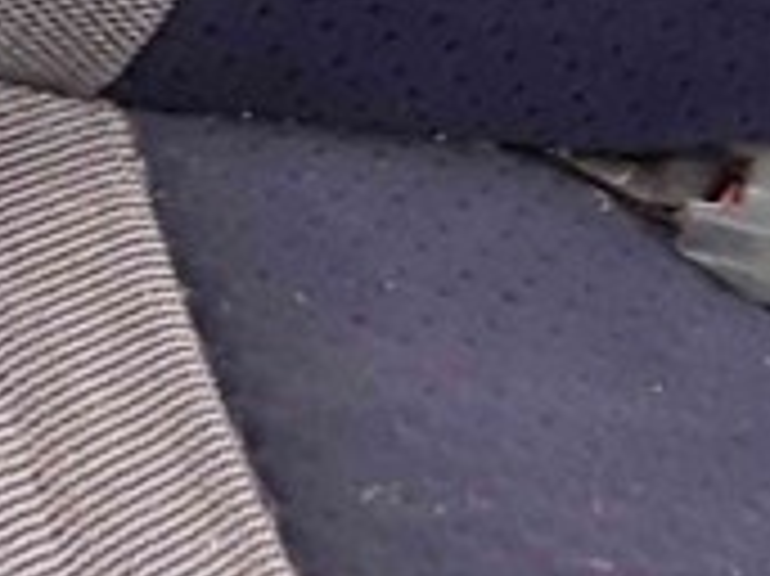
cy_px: 693
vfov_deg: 7.9
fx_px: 4134
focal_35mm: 186
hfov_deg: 10.6
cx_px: 374
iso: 125
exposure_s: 1/40
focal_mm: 3.3
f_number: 2.2
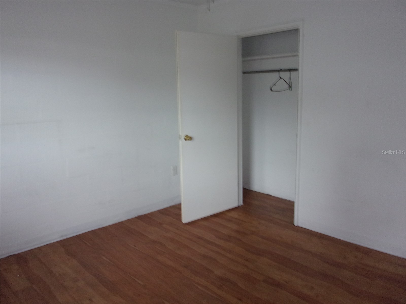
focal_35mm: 28
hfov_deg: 63.4
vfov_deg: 49.7
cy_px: 152
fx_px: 328
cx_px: 203
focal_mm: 5.1
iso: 250
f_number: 3.9
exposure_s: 1/34
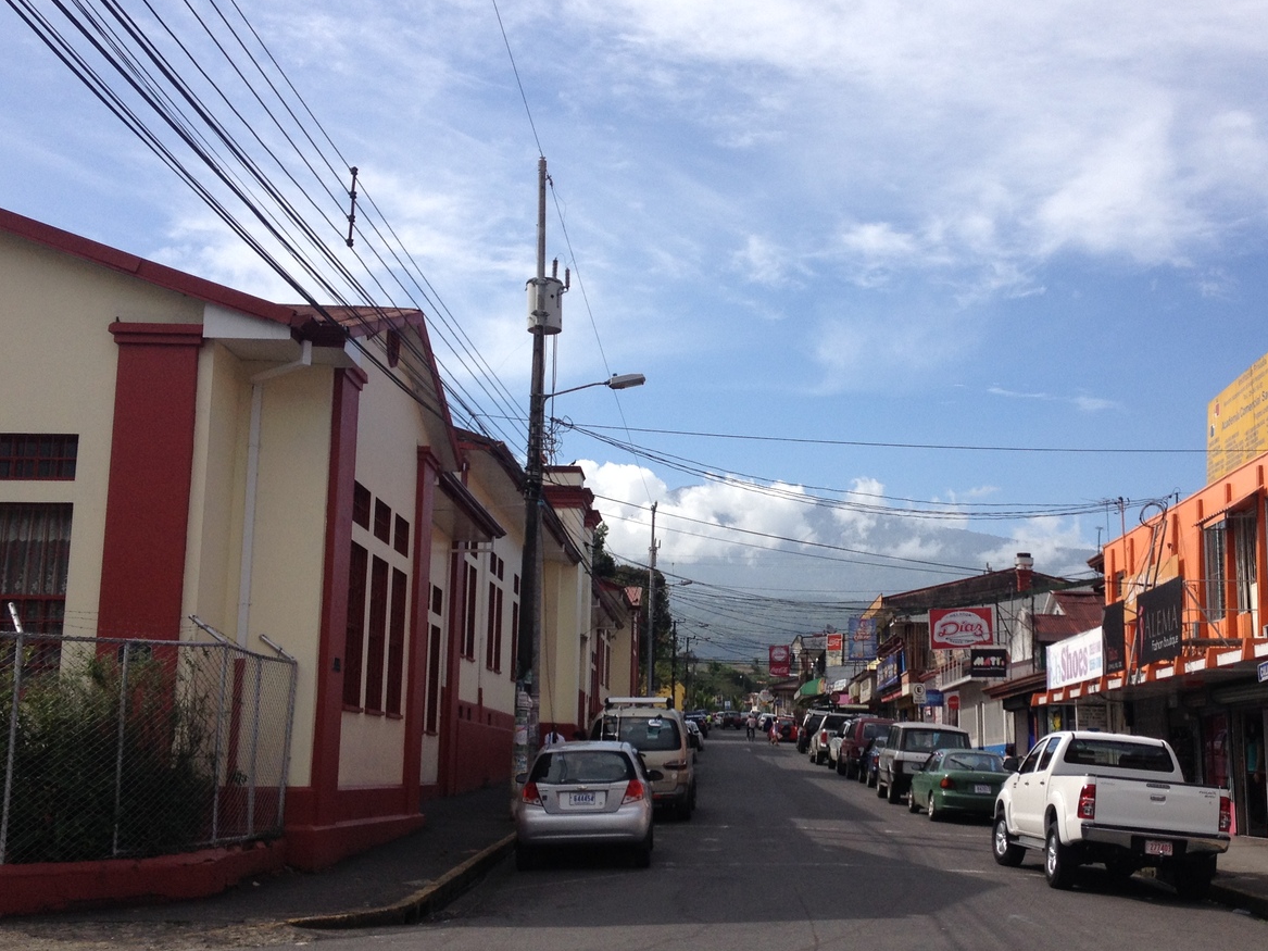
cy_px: 492
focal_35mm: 48
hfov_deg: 39.4
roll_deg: +0.0
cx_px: 791
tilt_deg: +6.4
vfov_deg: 30.3
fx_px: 1758
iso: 50
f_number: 2.4
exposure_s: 1/2304
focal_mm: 4.28
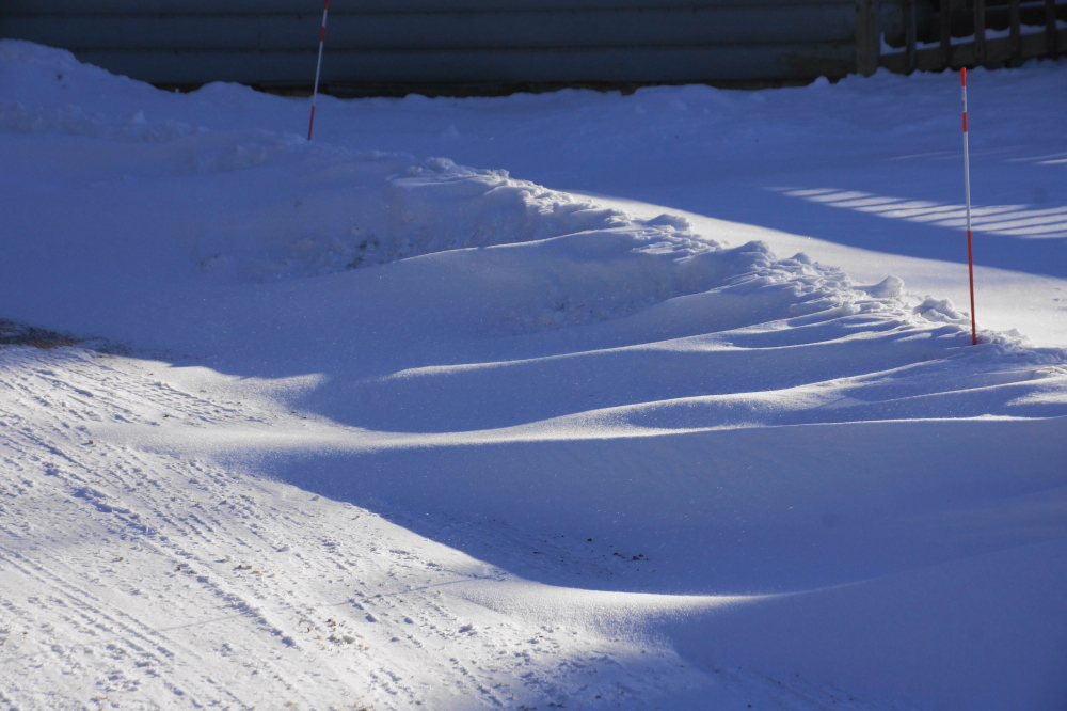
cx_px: 534
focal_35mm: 112
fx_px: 3333
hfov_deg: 18.2
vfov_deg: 12.2
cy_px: 356
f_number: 10
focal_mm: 75
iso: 400
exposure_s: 1/320
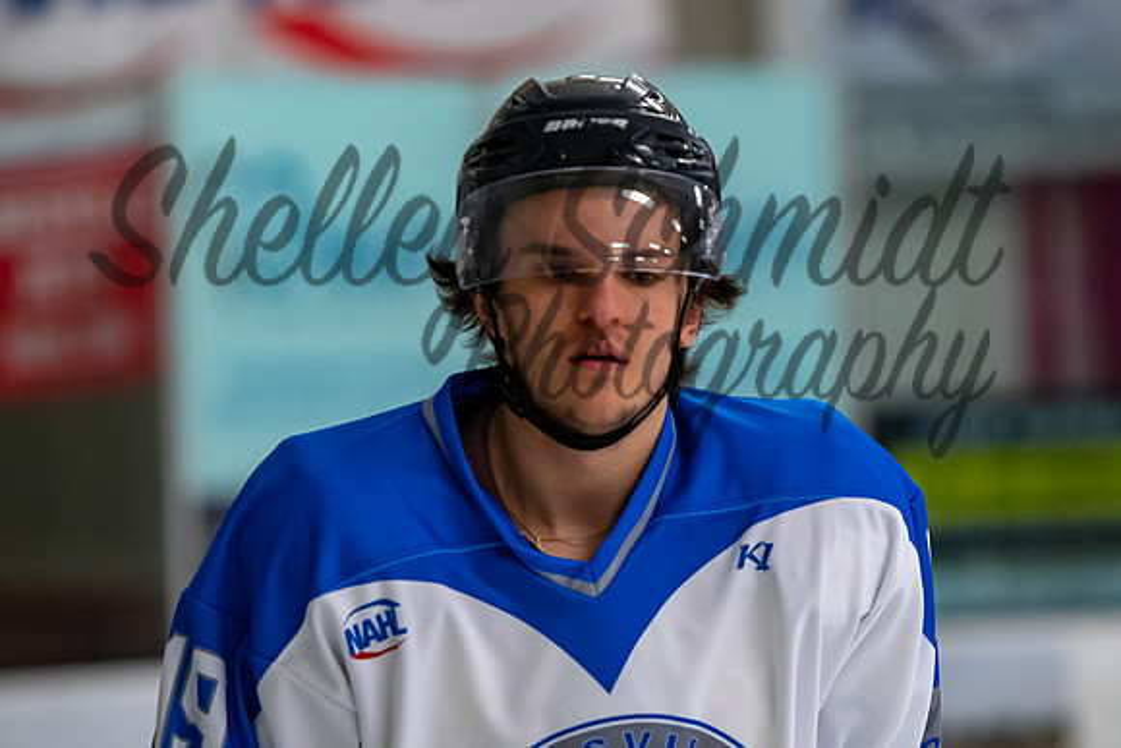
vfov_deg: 4.2
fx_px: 10166
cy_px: 331
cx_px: 626
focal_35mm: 326
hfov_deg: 6.3
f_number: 3.2
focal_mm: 195
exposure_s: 1/800
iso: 2000
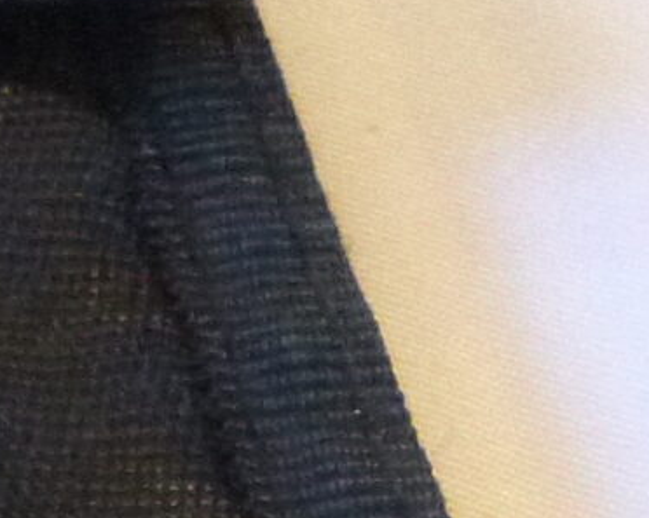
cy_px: 617
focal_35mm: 168
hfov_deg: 9.3
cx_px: -1244
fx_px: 3224
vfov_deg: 9.1
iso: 800
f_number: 3.1
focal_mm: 4.5
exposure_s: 1/30
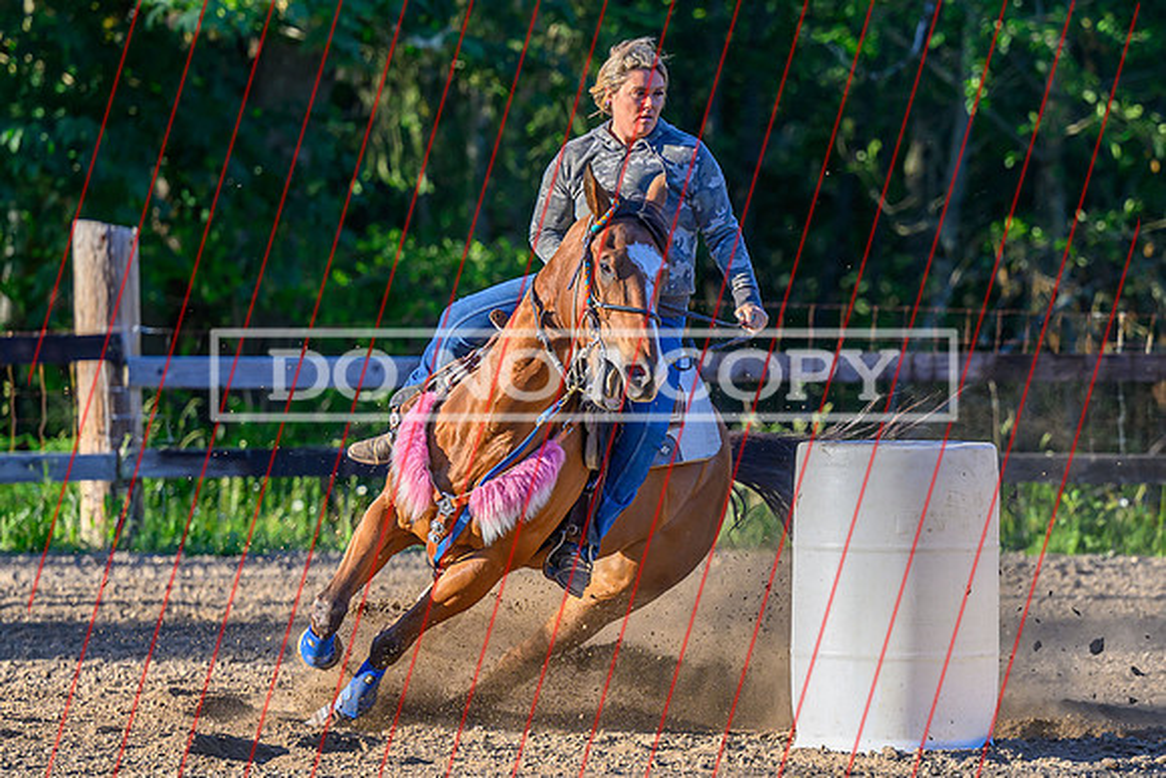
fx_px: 7850
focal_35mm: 242
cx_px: 634
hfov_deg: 8.5
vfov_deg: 5.7
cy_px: 449
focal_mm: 125
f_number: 2.8
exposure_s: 1/2500
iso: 640
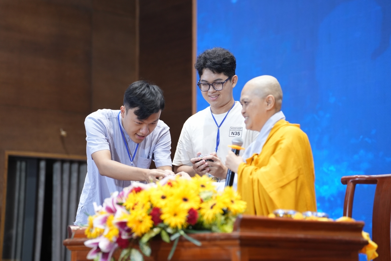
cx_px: 196
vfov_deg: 14.4
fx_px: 1032
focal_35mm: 95
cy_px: 130
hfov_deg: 21.5
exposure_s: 1/80
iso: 1600
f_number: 2.8
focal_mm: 95
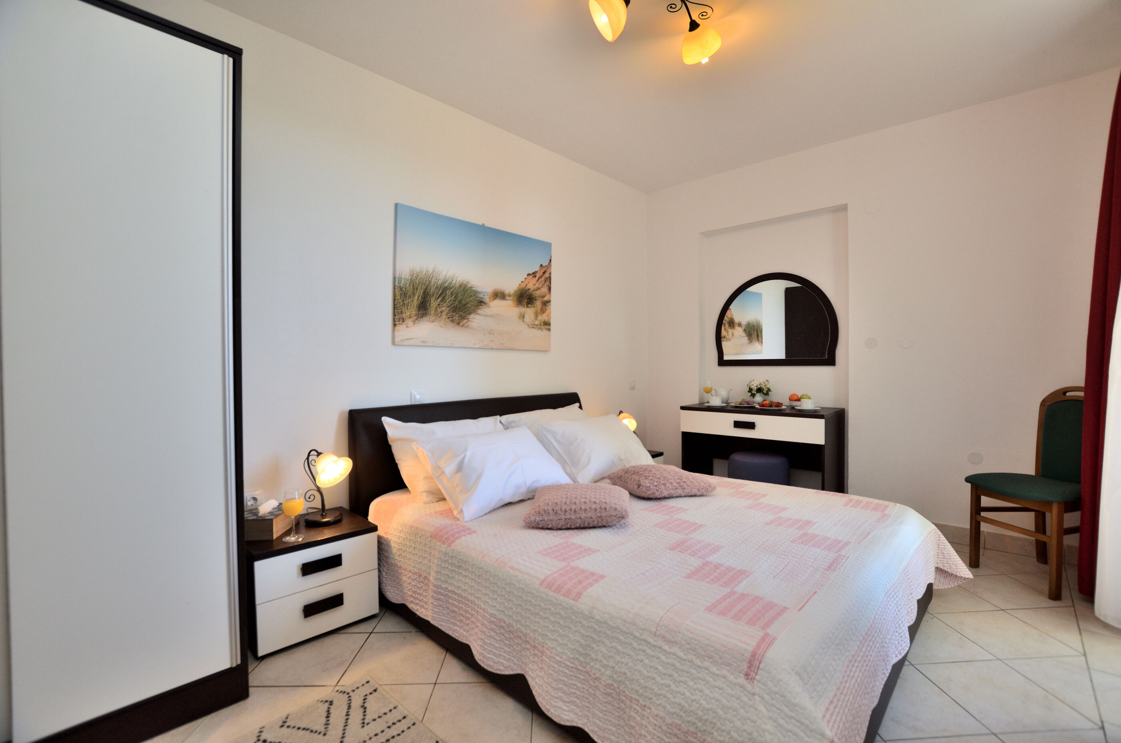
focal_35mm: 15
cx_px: 560
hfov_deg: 100.5
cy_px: 372
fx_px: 466
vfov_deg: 77.1
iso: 200
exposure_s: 1/80
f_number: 4.5
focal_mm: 10
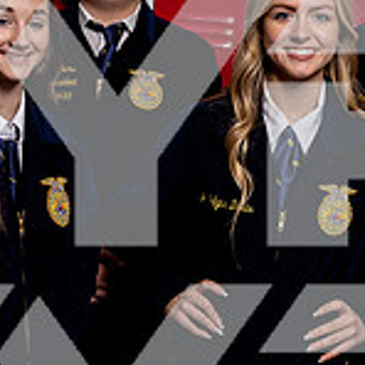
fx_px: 1109
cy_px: 117
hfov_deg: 18.7
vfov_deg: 18.6
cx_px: 219
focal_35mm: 93
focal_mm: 28
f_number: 5.6
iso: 160
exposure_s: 1/250
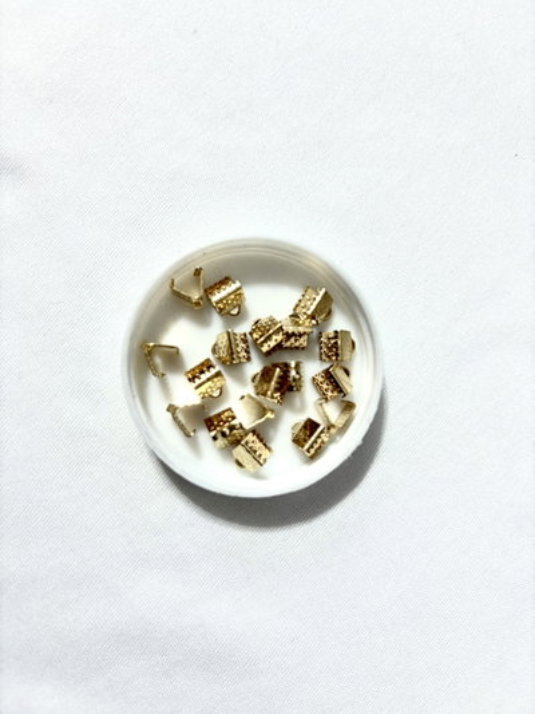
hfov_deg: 53.1
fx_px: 536
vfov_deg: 67.3
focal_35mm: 26
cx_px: 268
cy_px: 357
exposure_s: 1/50
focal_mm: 5.96
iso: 100
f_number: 1.6
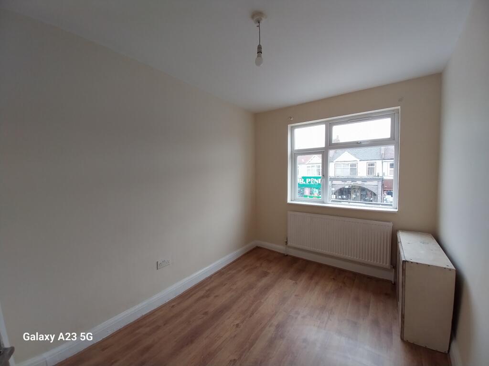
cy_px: 183
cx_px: 244
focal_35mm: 13
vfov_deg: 89.9
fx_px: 184
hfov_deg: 106.2
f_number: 2.2
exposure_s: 1/110
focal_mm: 1.13
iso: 64
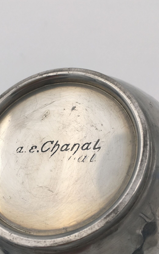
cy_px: 140
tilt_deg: -59.5
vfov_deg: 52.7
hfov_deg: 34.3
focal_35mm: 37
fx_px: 256
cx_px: 63
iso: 25
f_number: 2.2
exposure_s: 1/472
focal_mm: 4.15
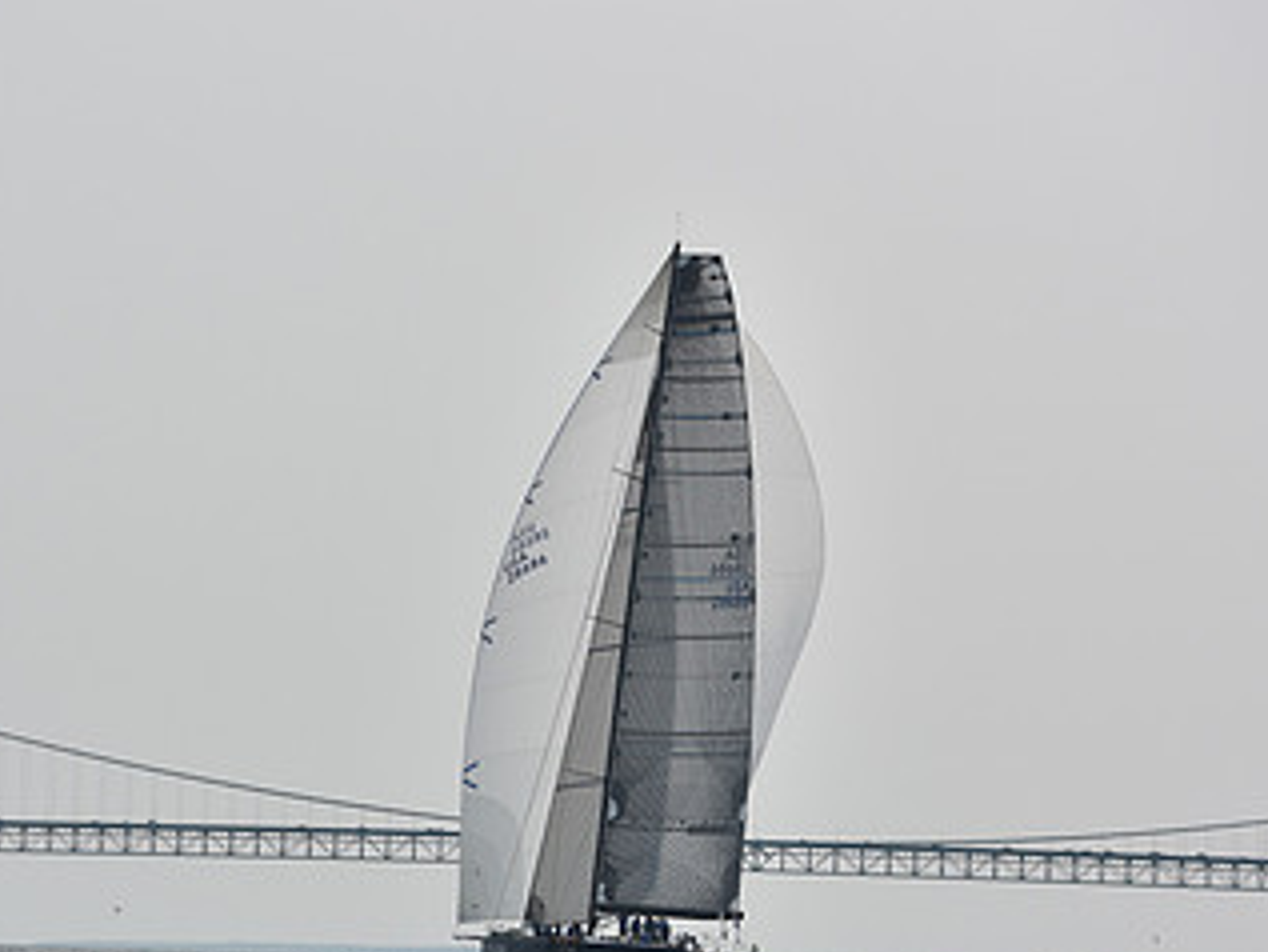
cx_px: 204
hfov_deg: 15.9
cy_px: 730
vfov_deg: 12.0
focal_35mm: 123
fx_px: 4507
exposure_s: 1/5000
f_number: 5
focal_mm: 70
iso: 250
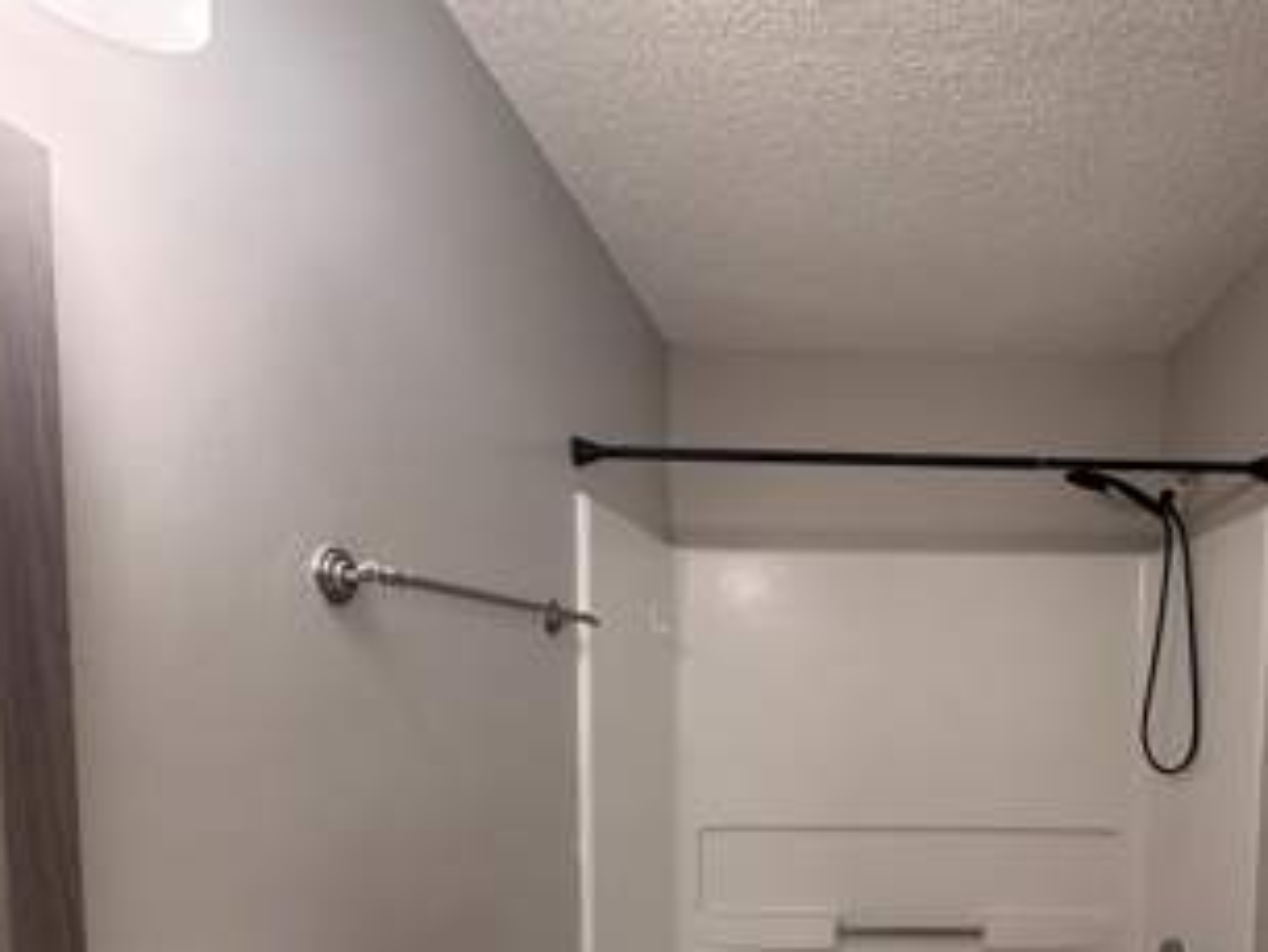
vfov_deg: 58.0
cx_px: 894
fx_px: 806
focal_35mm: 22
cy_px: 715
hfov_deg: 72.8
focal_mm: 2.22
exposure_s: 1/60
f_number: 2.2
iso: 200
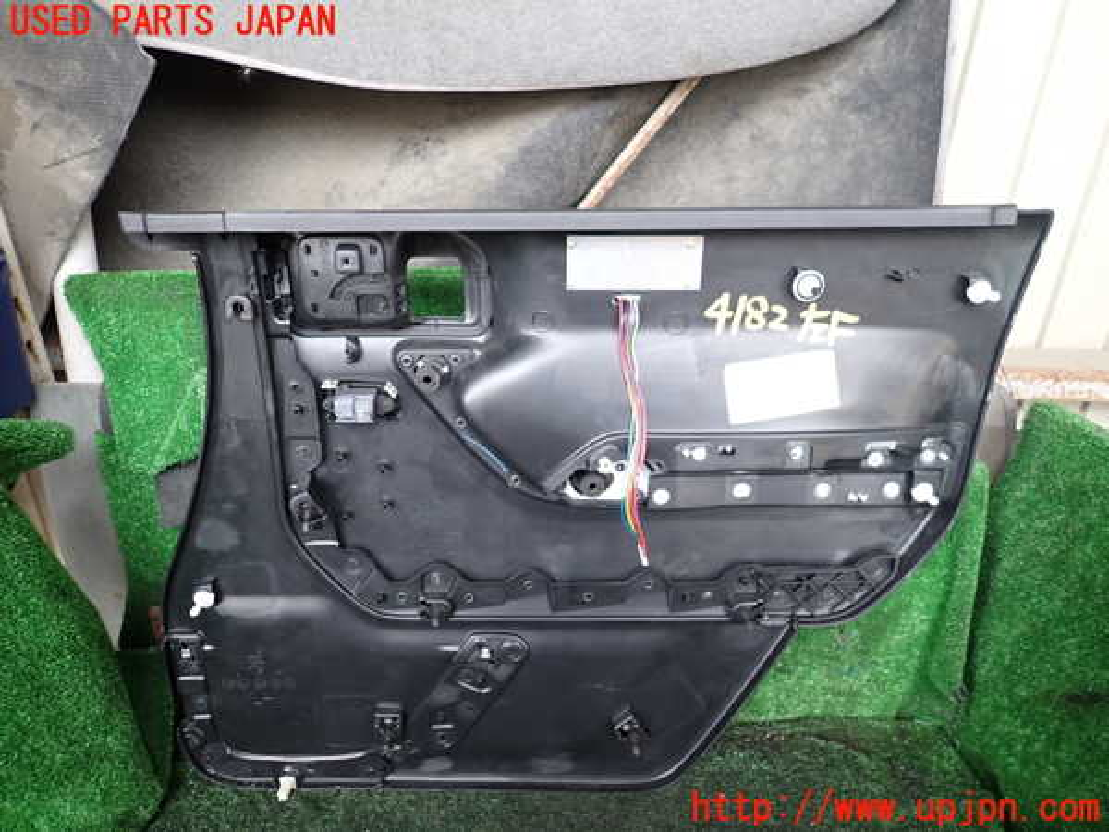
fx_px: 801
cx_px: 554
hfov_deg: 69.4
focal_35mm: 25
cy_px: 416
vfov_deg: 54.9
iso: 200
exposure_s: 1/30
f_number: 2
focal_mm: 4.5
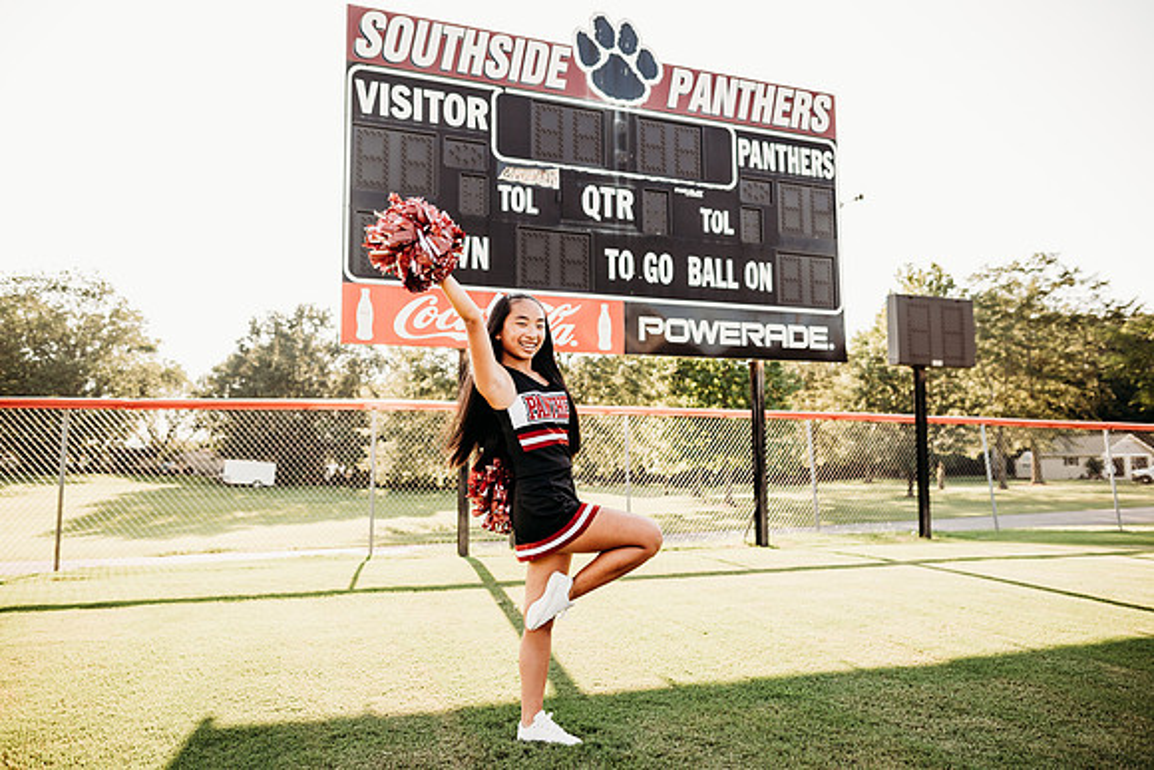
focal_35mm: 24
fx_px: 769
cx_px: 577
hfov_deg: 73.7
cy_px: 385
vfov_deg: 53.2
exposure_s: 1/800
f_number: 2.8
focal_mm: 24
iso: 200
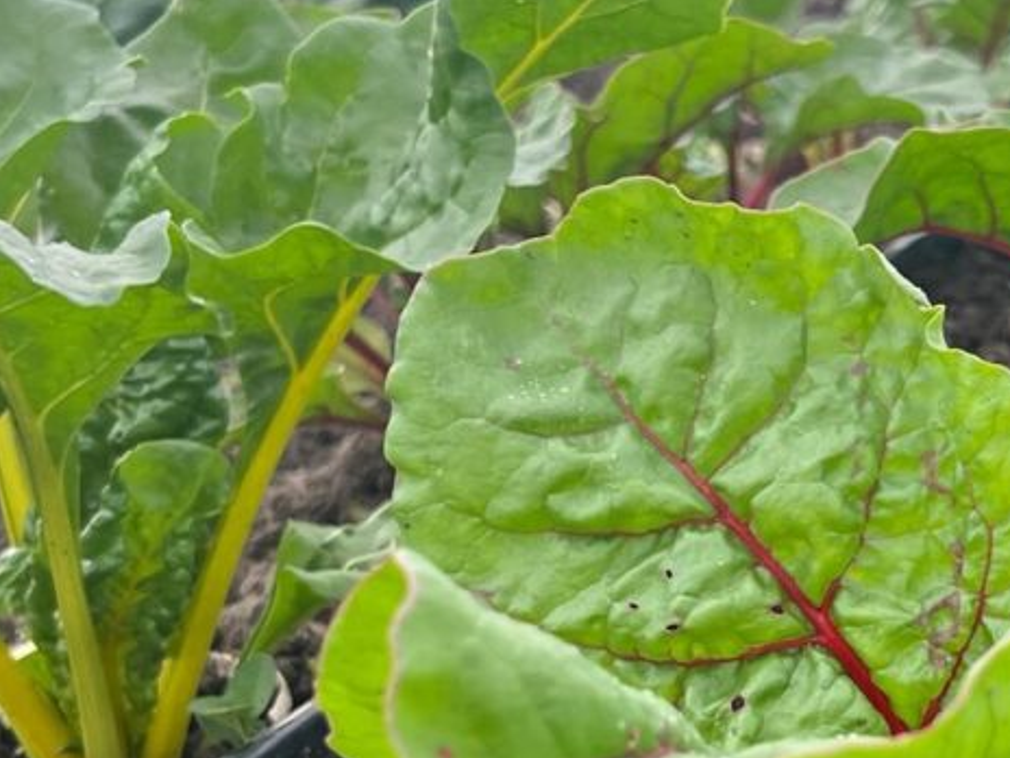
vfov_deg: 17.5
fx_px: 2451
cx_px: 795
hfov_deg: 23.0
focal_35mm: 84
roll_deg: +3.9
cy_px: 526
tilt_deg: -17.0
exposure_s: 1/384
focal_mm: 5.1
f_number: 1.6
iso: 50
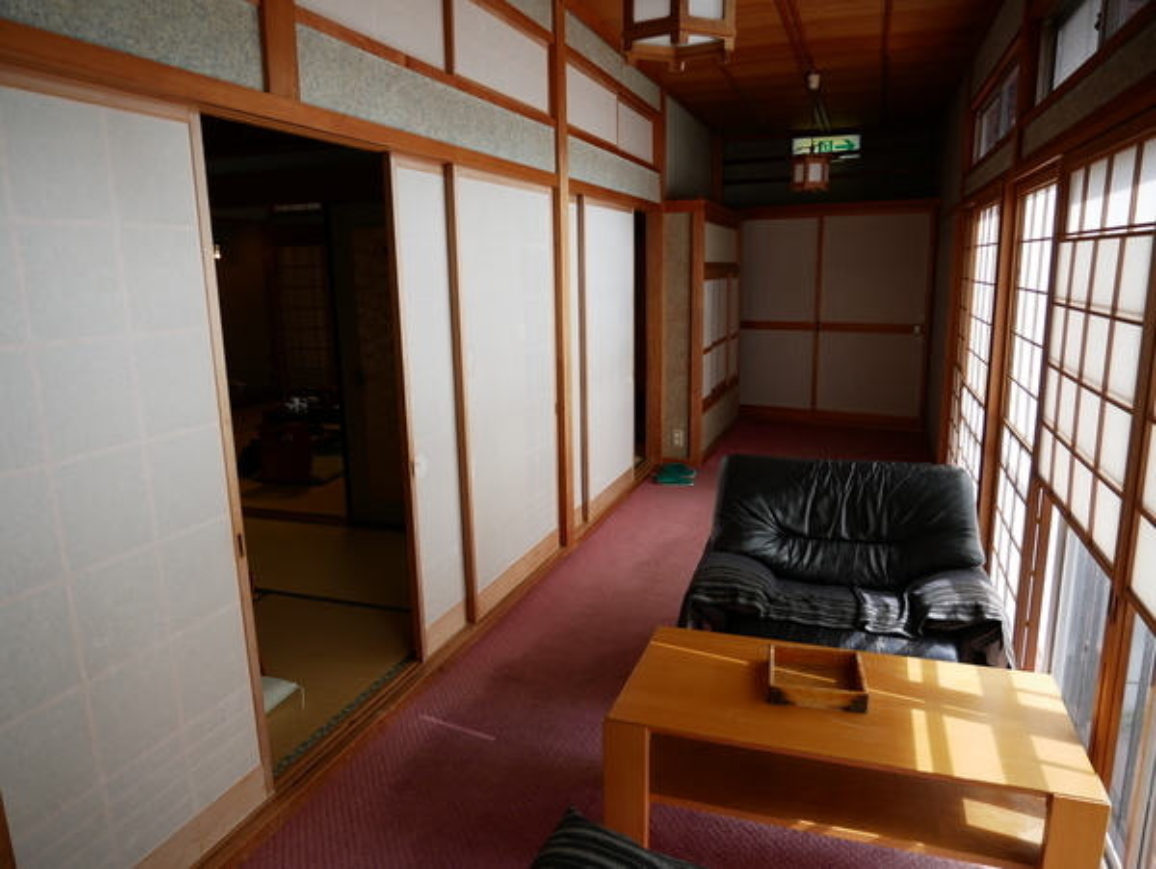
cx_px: 578
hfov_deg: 71.6
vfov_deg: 56.9
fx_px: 802
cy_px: 434
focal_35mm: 24
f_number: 4
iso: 200
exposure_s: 1/125
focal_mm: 12
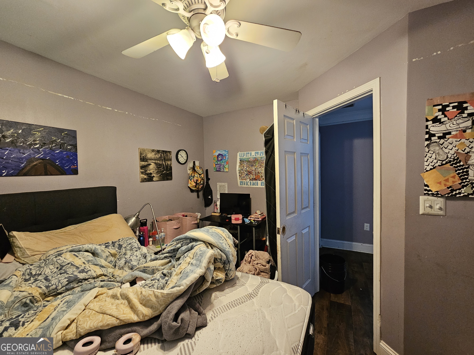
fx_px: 178
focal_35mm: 13
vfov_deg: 89.9
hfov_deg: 106.2
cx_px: 237
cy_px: 178
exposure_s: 1/40
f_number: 2.2
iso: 320
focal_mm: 2.2
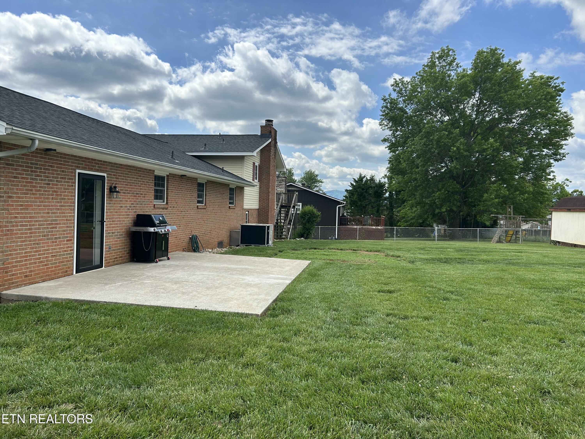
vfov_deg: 53.1
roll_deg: -2.8
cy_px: 220
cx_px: 292
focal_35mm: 26
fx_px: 439
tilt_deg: -0.7
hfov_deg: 67.3
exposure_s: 1/3704
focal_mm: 5.7
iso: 50
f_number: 1.5
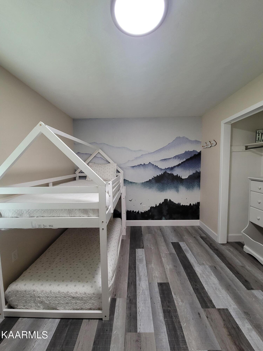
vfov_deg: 106.2
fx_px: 132
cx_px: 132
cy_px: 176
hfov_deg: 89.9
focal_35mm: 13
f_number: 2.2
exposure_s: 1/60
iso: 250
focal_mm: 2.2
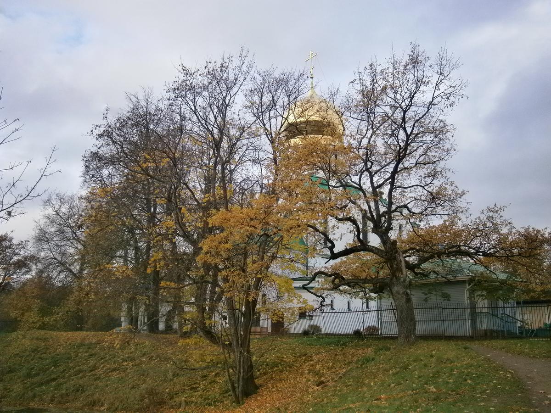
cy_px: 206
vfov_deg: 39.7
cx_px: 276
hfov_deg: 51.4
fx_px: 573
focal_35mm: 36
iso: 80
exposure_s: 1/400
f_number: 3.1
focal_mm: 6.4
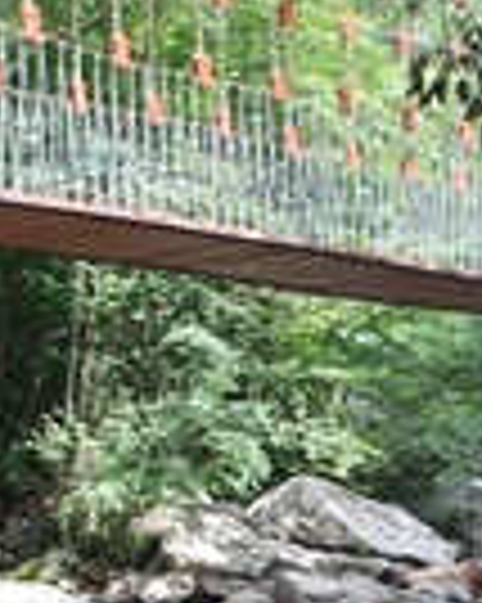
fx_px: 2249
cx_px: 428
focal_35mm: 126
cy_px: 628
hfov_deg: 12.1
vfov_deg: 15.0
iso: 100
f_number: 13
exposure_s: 1/8
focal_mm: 24
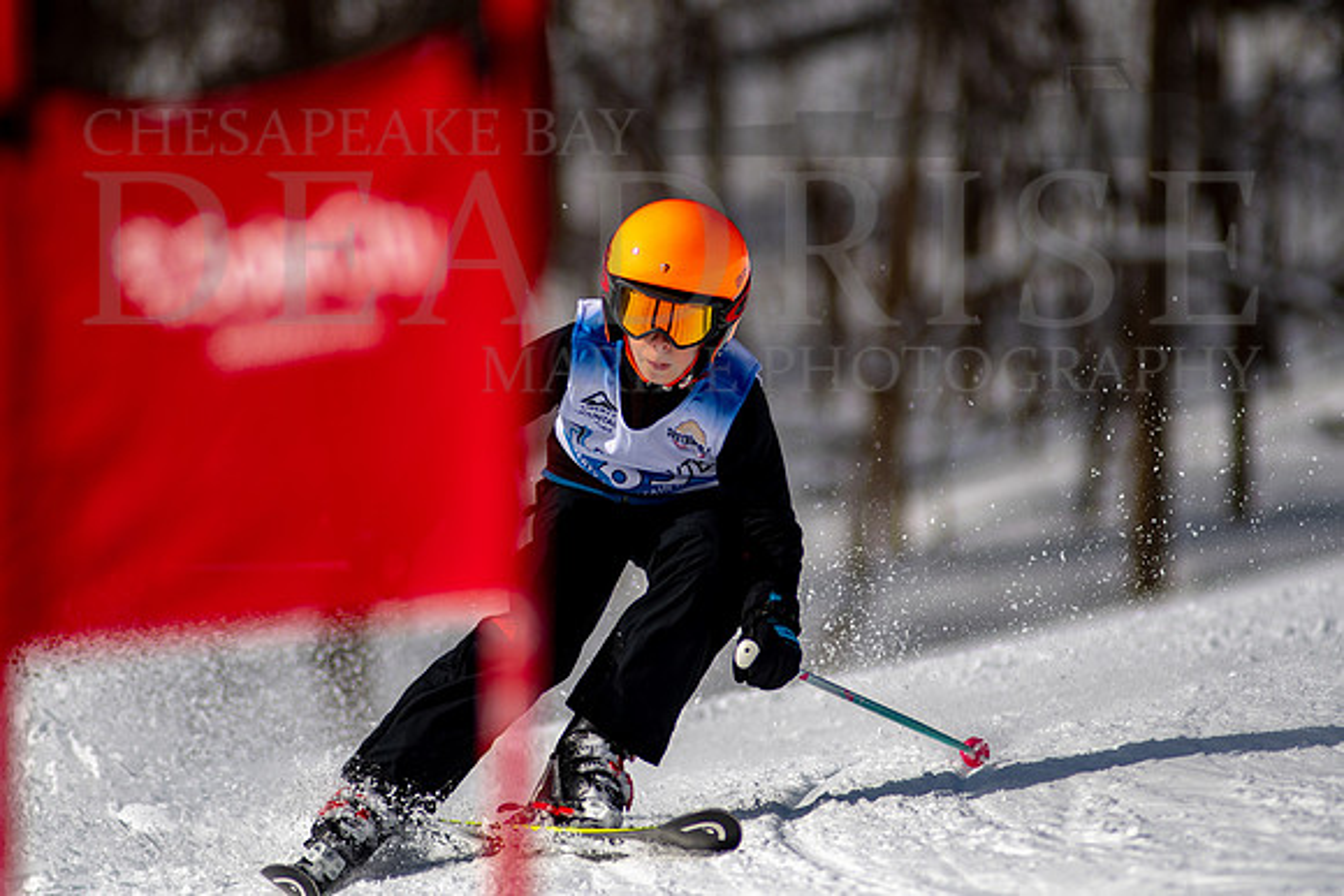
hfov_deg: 4.6
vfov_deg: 3.1
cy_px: 448
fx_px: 16803
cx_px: 672
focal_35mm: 450
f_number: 2.8
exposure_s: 1/8000
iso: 100
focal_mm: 300
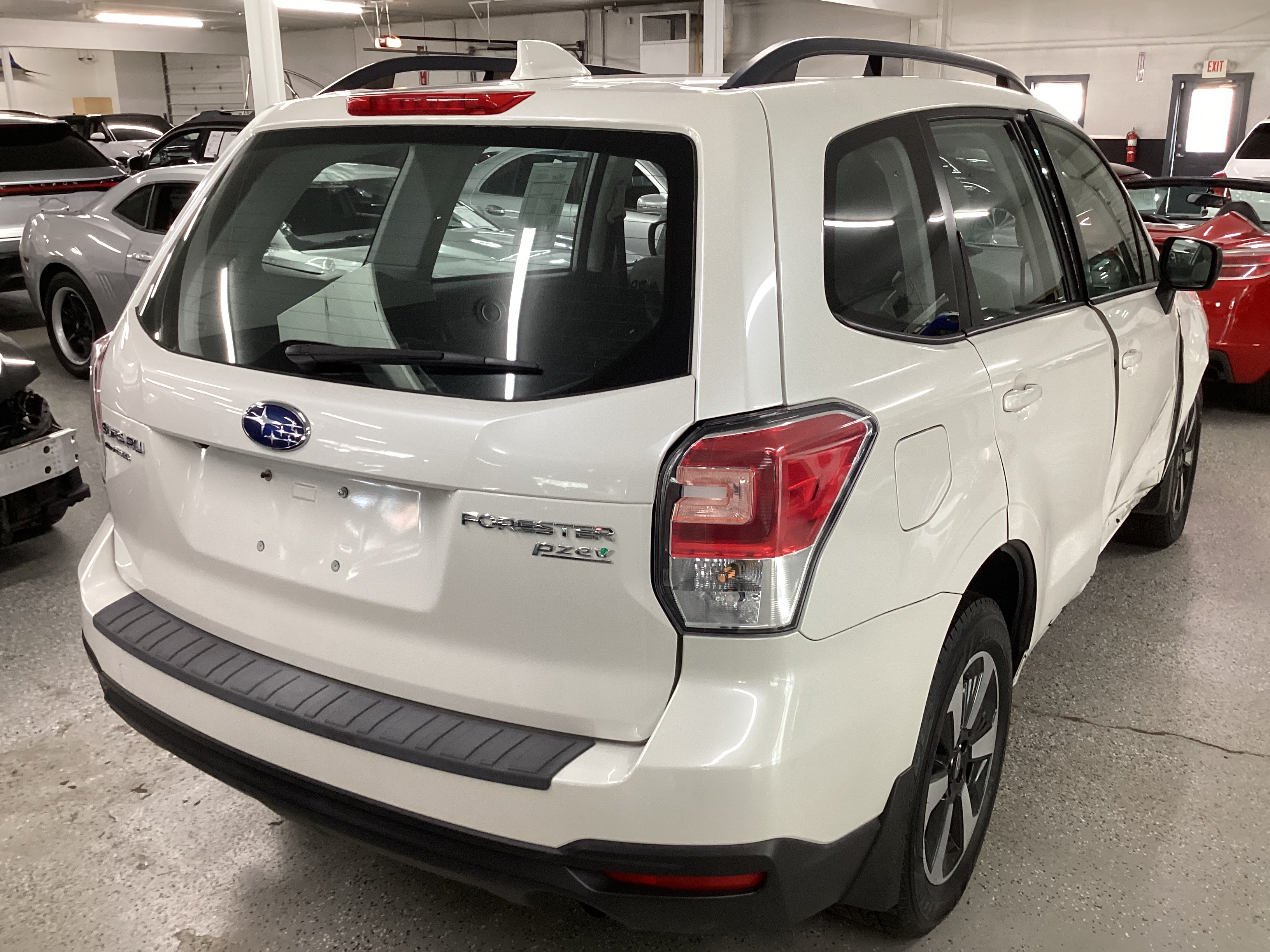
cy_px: 476
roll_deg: -0.6
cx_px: 635
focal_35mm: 31
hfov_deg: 58.4
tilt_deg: -19.6
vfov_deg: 45.4
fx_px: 1137
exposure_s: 1/60
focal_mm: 3.3
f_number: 2.4
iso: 160
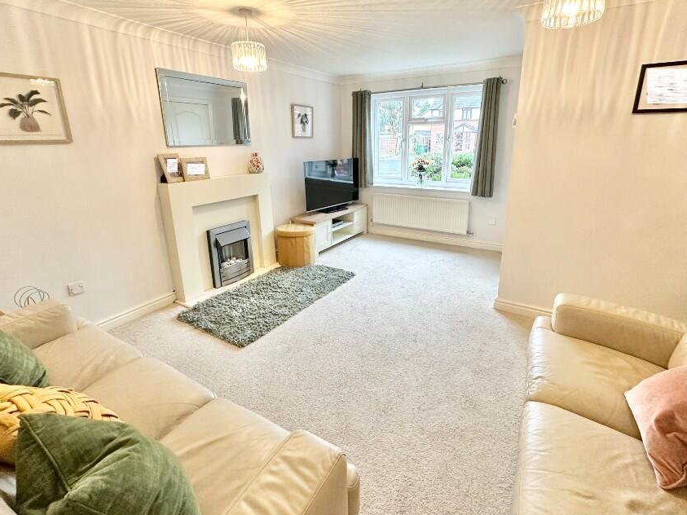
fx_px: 337
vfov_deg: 74.4
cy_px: 227
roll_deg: +0.4
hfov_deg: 91.0
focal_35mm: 17
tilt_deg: -13.8
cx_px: 355
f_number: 2.2
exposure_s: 1/100
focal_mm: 2.22
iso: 320
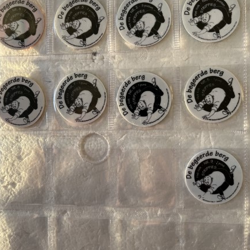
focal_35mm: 32
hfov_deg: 51.1
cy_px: 104
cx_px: 120
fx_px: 261
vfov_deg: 50.9
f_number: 1.6
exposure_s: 1/121
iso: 80
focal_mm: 5.1
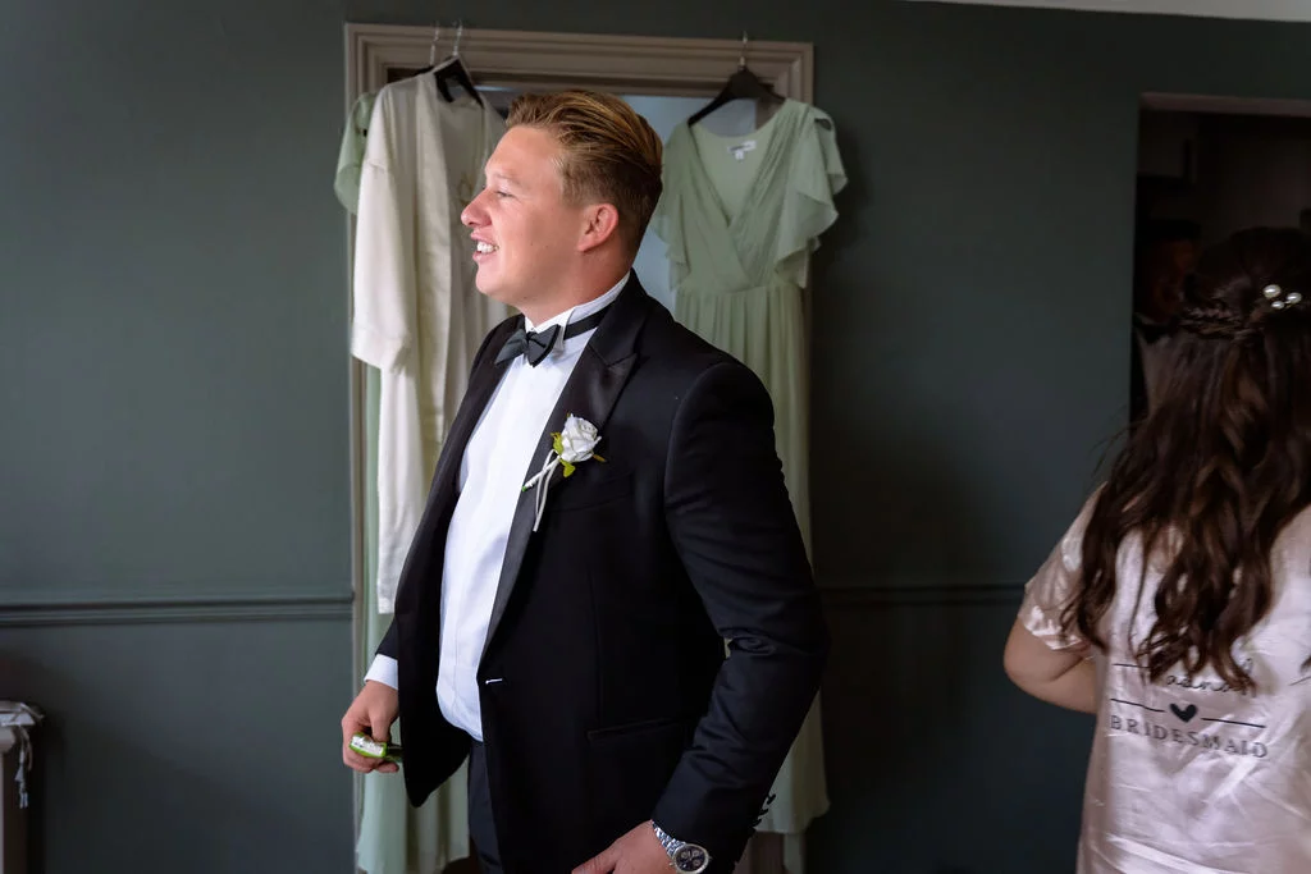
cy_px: 429
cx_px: 600
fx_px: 1198
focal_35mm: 33
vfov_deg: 40.1
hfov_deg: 57.3
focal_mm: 30
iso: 1600
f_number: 2.8
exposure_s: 1/200
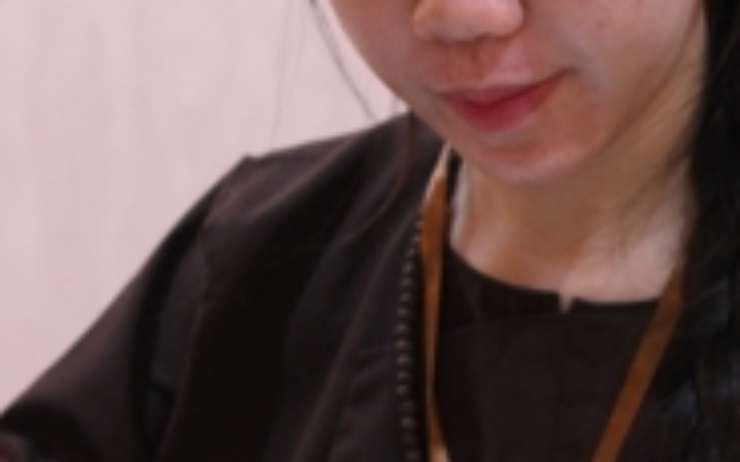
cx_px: 165
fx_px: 3993
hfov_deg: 10.6
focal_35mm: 198
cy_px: 241
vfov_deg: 6.6
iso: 4000
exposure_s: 1/60
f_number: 4
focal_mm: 55
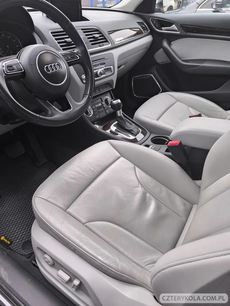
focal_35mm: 23
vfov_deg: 73.9
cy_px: 153
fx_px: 204
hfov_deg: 58.9
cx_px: 115
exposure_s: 1/100
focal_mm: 6.14
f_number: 1.65
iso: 640
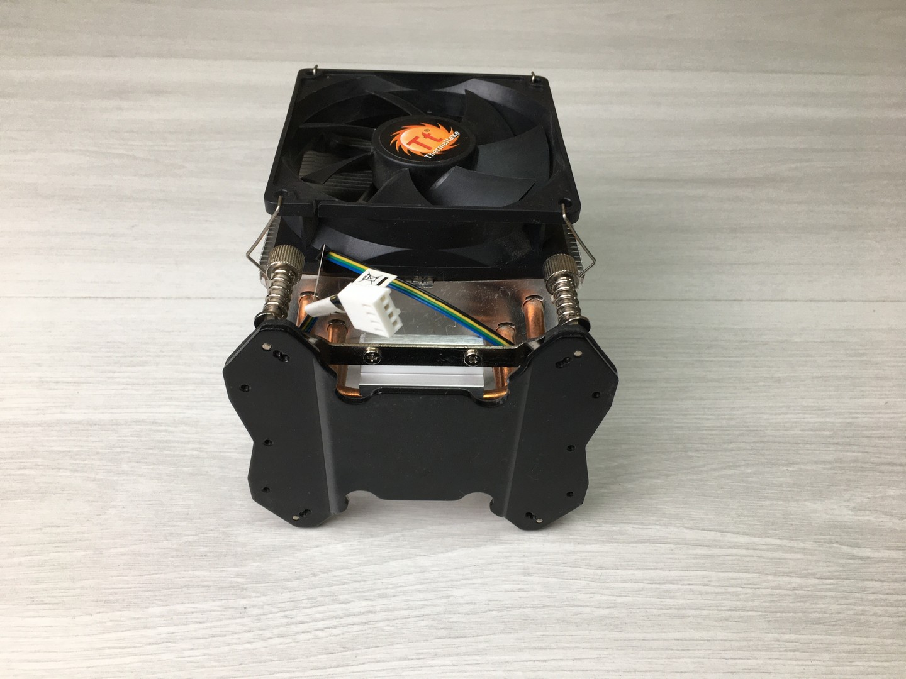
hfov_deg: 61.7
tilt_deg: -47.8
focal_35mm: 29
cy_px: 340
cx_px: 453
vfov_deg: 48.2
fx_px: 759
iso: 40
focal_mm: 4.15
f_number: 2.2
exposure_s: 1/100
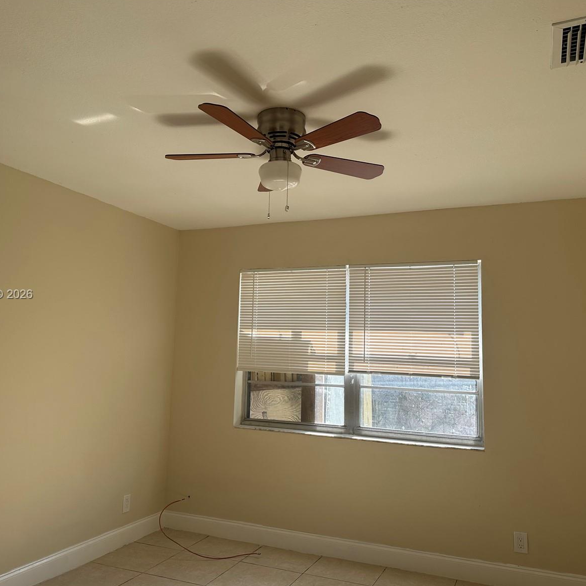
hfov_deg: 55.6
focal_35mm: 29
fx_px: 555
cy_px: 295
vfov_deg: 55.6
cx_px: 277
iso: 80
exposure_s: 1/414
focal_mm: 6.86
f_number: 1.78
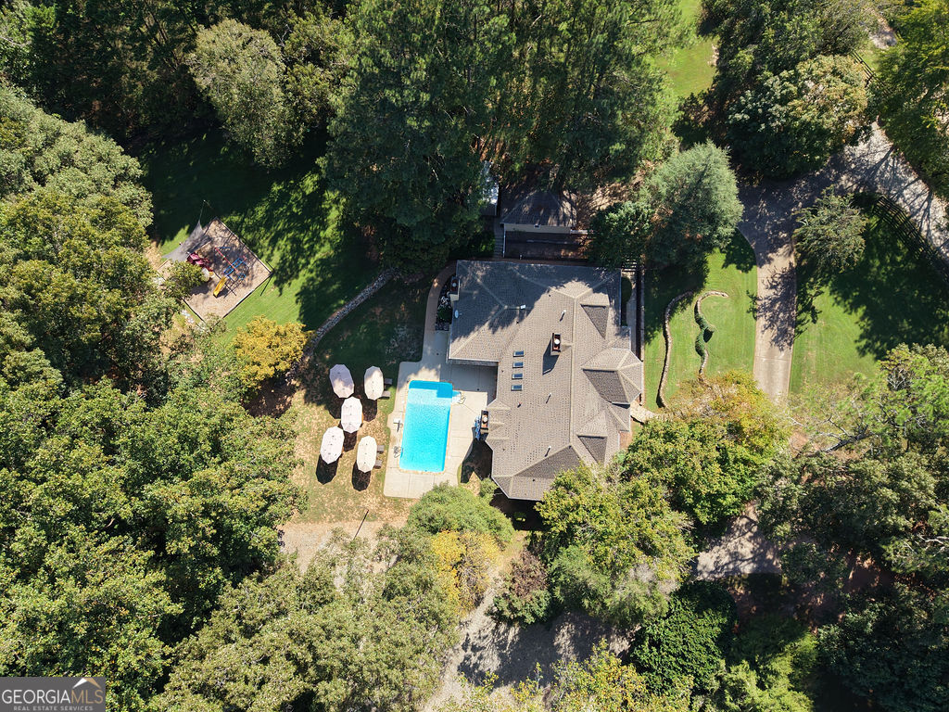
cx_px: 474
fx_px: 658
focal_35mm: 24
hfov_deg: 71.6
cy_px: 356
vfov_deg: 56.8
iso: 350
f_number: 1.8
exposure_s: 1/80
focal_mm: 8.67
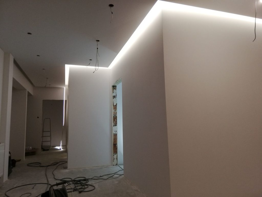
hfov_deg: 67.3
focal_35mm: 26
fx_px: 197
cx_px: 131
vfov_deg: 53.1
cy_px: 98
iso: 160
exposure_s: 1/50
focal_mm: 3.81
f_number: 2.2
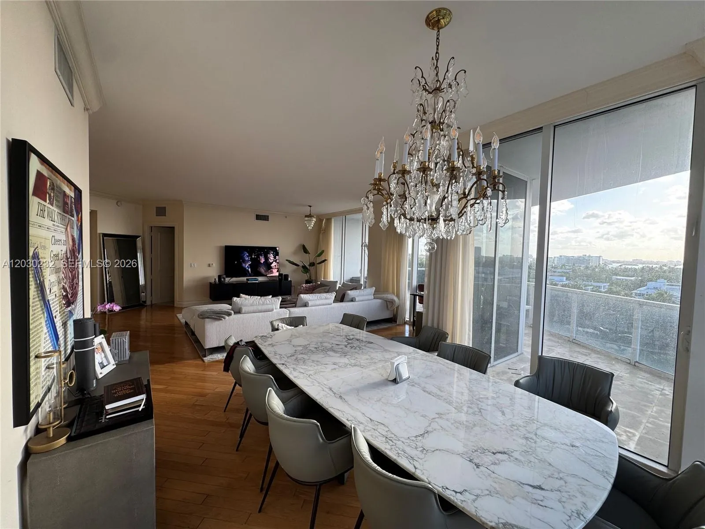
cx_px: 352
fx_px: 285
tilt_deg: -2.9
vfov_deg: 85.7
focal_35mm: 14
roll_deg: -1.1
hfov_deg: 102.1
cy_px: 264
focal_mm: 2.22
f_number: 2.2
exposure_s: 1/100
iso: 40
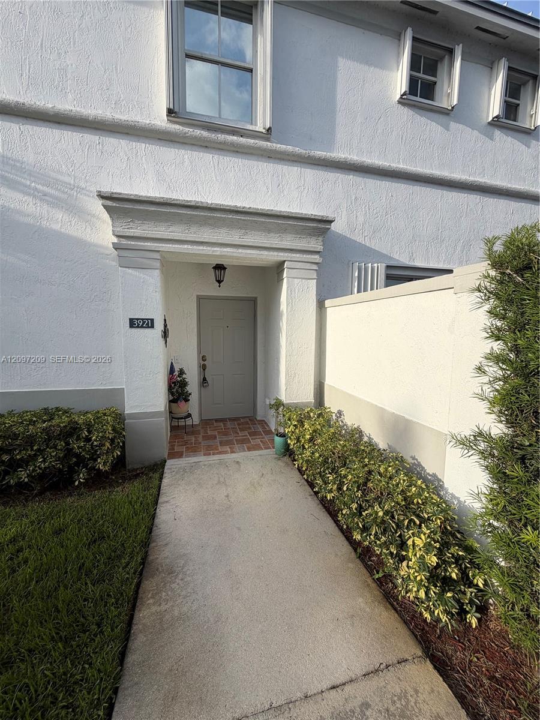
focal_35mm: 14
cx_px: 270
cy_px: 360
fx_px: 291
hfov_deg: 85.7
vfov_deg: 102.1
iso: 32
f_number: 2.2
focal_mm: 2.22
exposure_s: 1/770
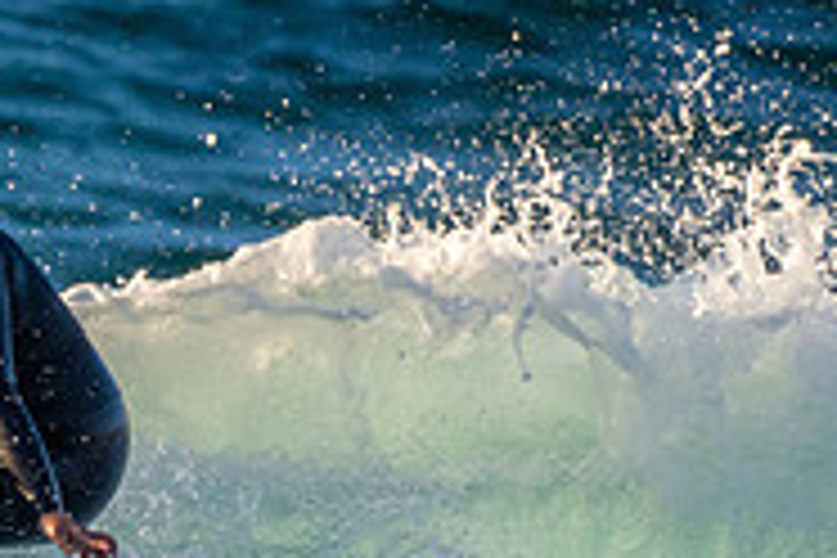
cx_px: -130
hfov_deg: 0.9
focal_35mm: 2335
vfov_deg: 0.6
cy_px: 601
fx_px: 54285
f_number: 5.6
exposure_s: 1/1250
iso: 720
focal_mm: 500
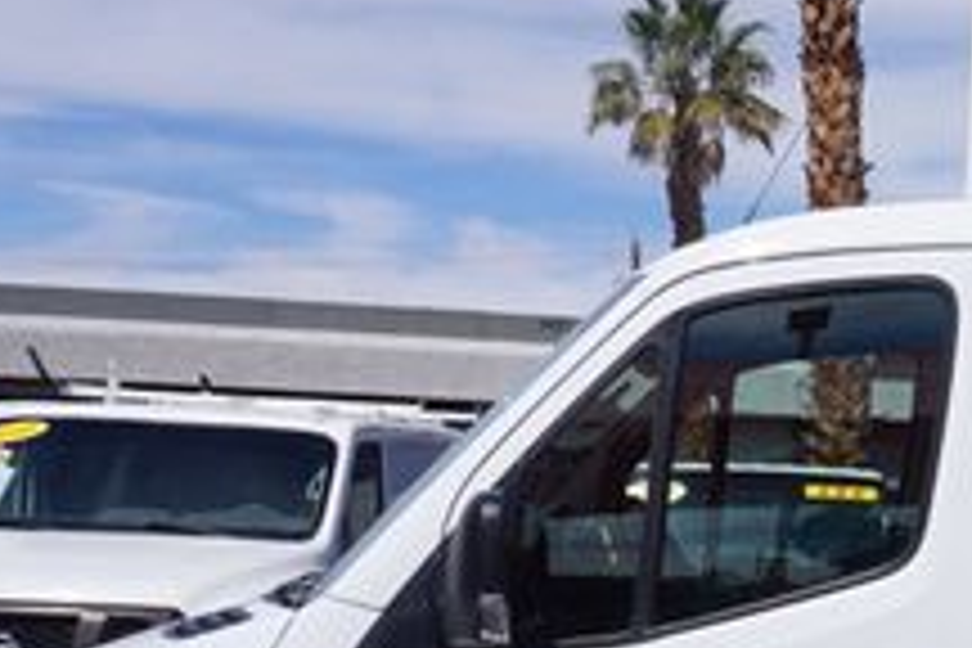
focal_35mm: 71
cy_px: 670
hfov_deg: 25.6
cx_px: 1152
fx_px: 1917
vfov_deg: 18.6
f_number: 14
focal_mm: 16
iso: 100
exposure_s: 1/160
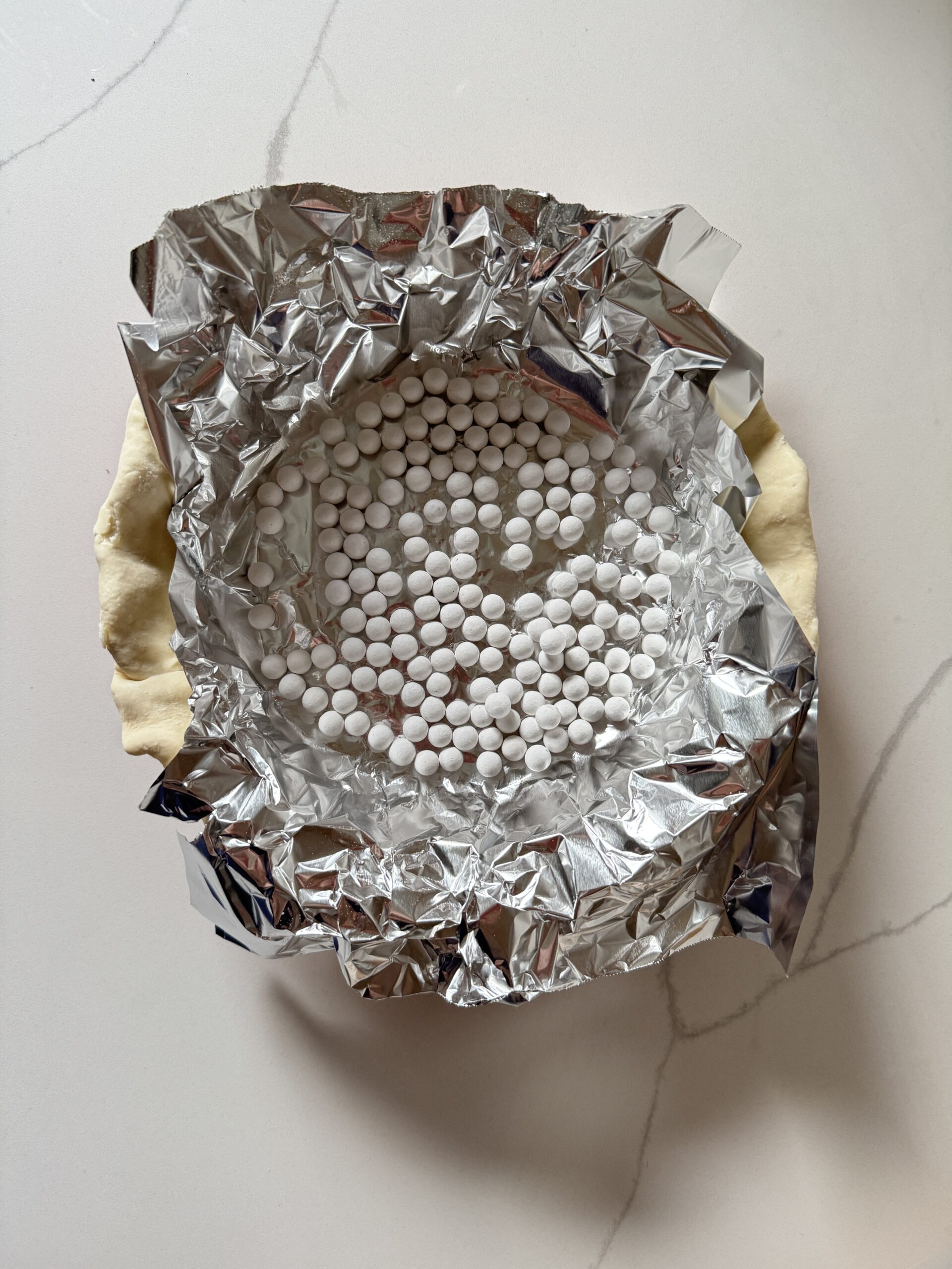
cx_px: 476
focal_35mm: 24
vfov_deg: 71.6
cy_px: 634
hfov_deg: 56.8
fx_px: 880
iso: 250
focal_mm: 6.76
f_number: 1.78
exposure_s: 1/60
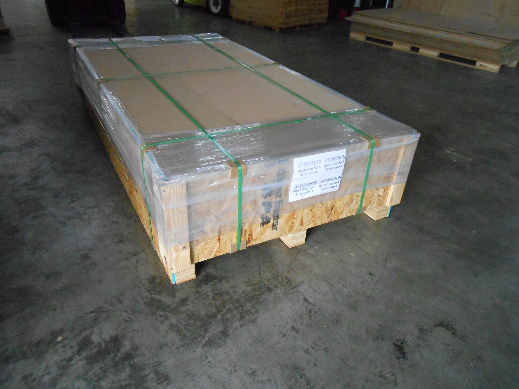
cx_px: 260
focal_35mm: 26
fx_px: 390
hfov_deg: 67.3
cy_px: 194
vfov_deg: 53.1
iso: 800
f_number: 3.5
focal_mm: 4.6
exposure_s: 1/100
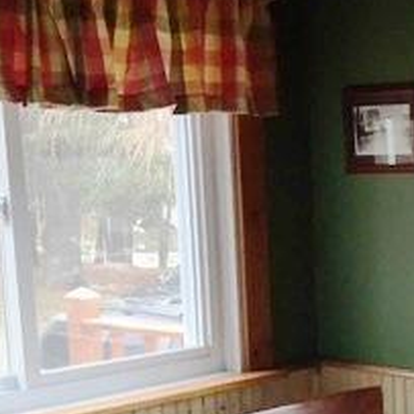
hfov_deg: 19.7
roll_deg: -0.4
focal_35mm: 81
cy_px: 349
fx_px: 1096
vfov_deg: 21.1
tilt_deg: -9.8
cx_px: 536
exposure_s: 1/30
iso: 50
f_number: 2.2
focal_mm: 4.15
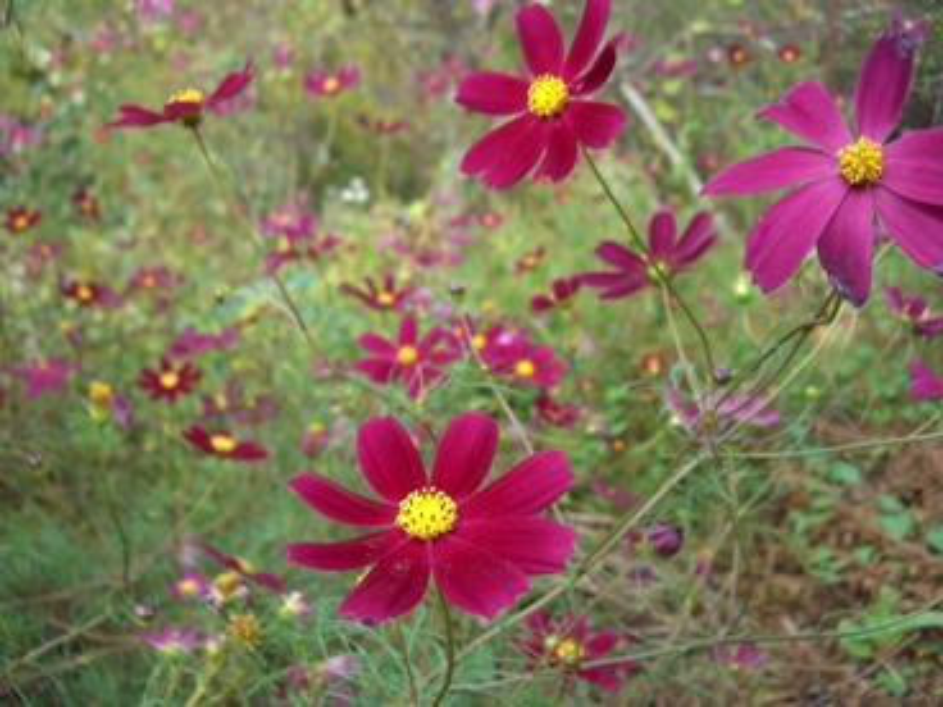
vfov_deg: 37.7
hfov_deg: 49.0
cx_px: 472
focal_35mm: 38
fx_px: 1035
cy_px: 354
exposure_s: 1/160
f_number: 2.8
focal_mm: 7.9
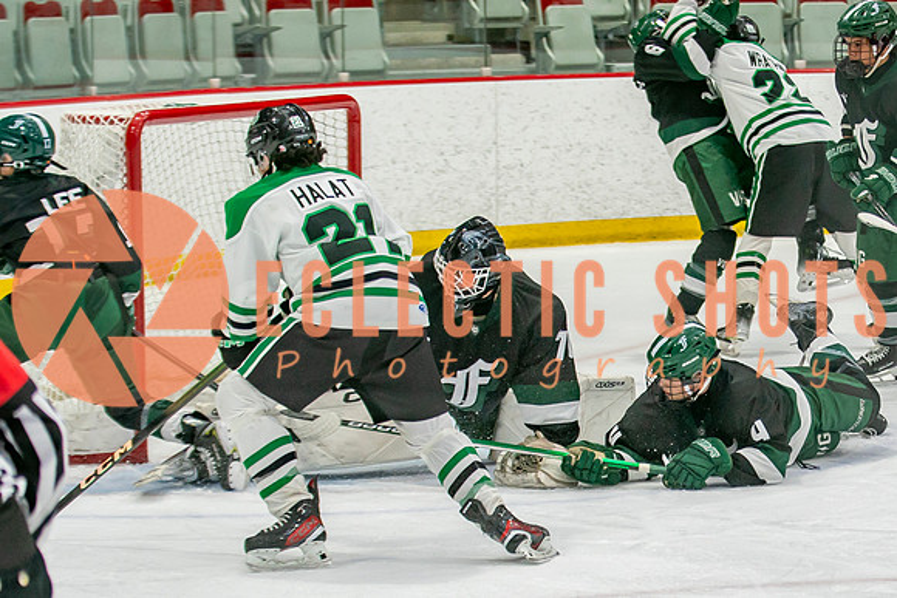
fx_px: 4412
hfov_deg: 11.5
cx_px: 830
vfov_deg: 7.8
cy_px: 353
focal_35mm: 177
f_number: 3.2
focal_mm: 75
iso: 640
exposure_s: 1/640
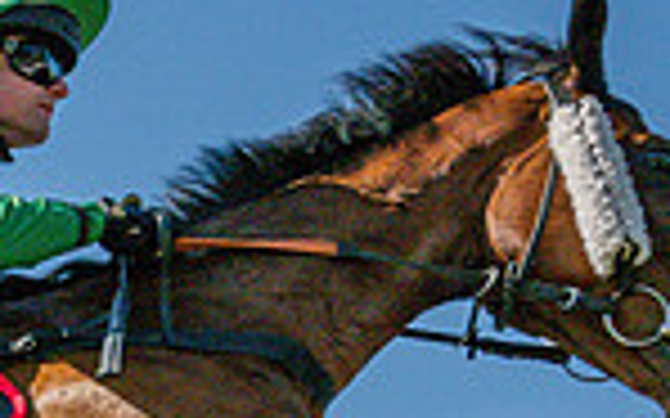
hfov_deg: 15.3
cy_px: 953
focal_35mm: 122
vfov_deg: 9.7
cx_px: -436
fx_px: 2227
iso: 400
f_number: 9
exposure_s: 1/2000
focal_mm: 24
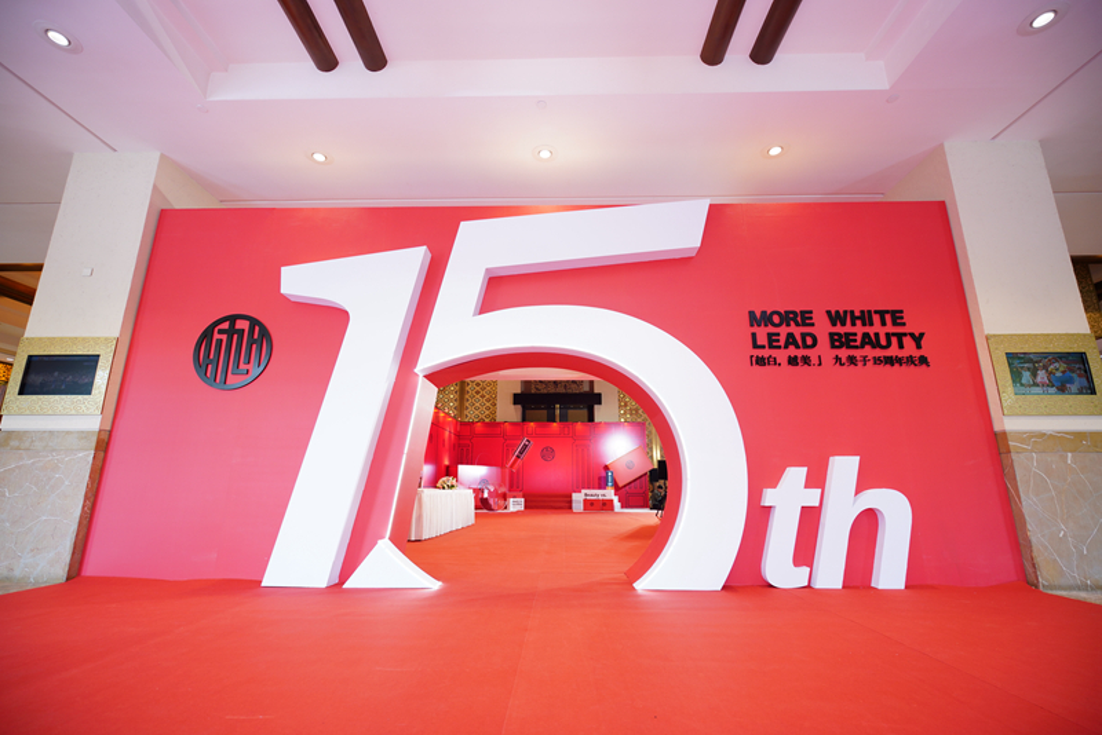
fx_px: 490
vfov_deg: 73.8
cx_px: 551
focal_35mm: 16
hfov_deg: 96.7
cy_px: 368
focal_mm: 16
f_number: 4
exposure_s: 1/50
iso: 640
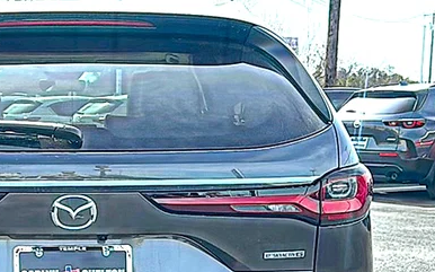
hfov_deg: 27.6
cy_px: 265
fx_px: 865
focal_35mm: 73
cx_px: 80
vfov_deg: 17.5
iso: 100
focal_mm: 6.86
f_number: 1.78
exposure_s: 1/1957
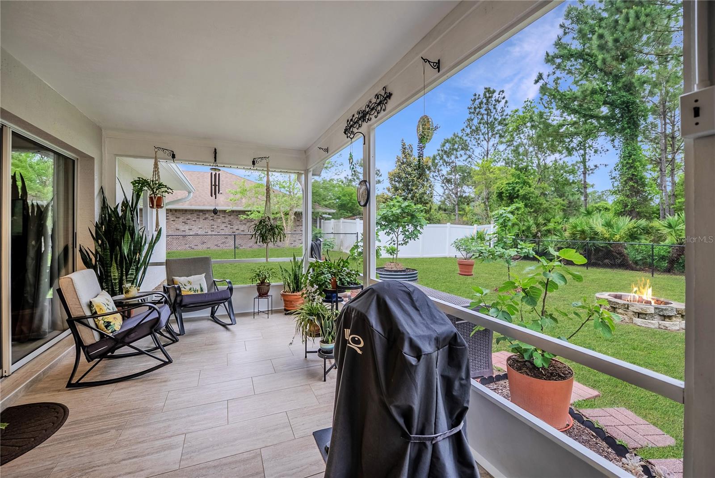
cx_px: 358
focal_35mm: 14
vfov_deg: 81.3
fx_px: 278
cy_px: 239
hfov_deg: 104.2
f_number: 3.2
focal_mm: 14
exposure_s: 1/640
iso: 200
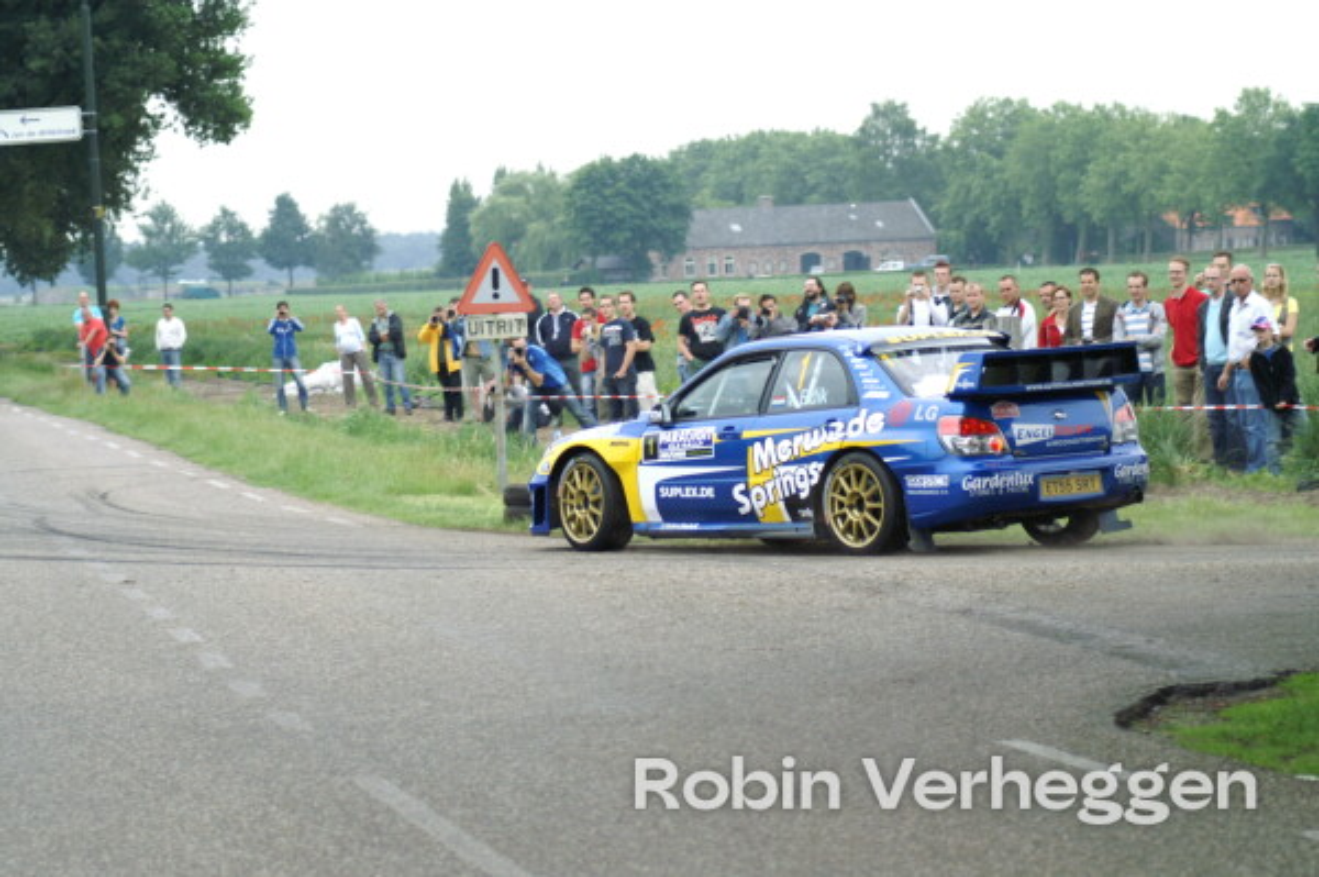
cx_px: 660
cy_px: 438
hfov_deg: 12.5
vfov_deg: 8.3
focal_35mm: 165
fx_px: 6040
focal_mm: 110
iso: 500
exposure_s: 1/500
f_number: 5
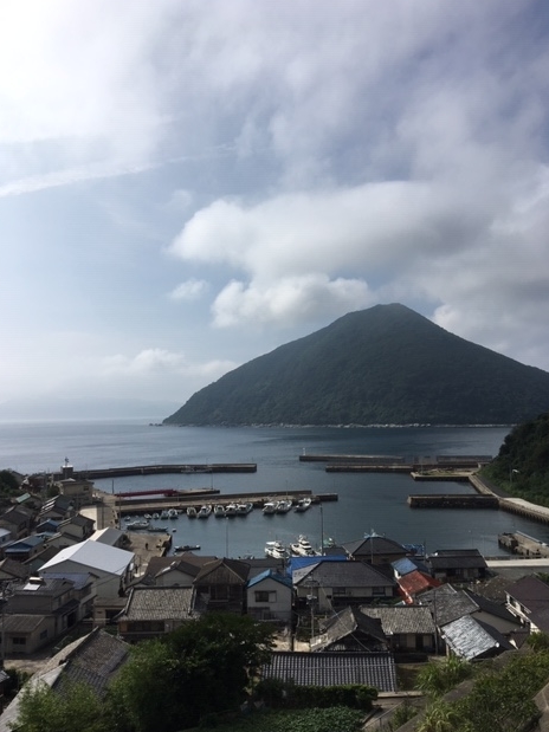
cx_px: 276
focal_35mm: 30
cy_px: 362
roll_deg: -0.4
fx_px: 635
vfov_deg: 60.0
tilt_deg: +4.2
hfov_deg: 46.8
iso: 25
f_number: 2.2
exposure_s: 1/4274
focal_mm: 4.15
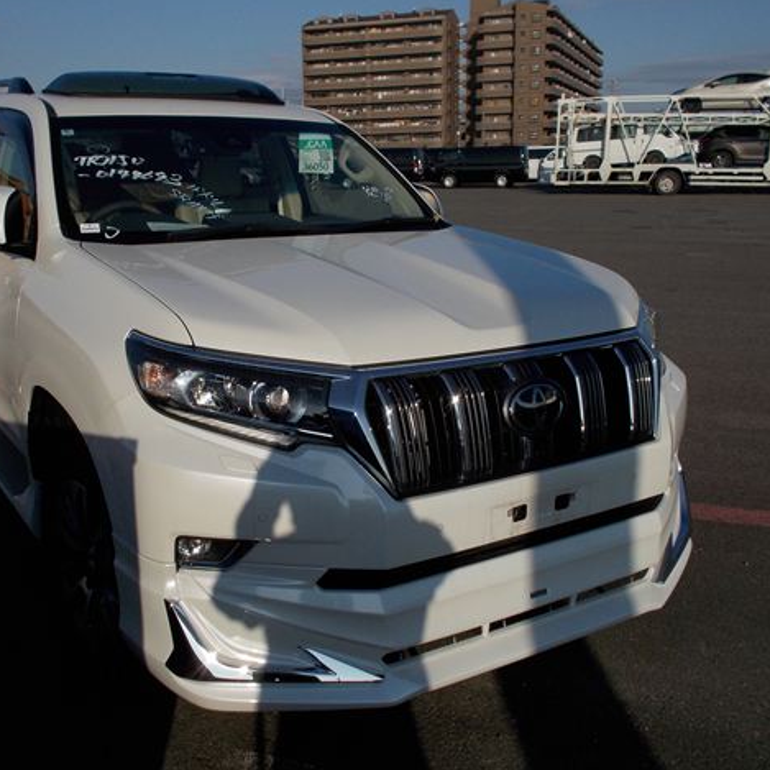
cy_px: 378
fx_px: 881
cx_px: 323
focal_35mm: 35
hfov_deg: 47.0
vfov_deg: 47.2
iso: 80
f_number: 3.3
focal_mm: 4.1
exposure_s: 1/2000
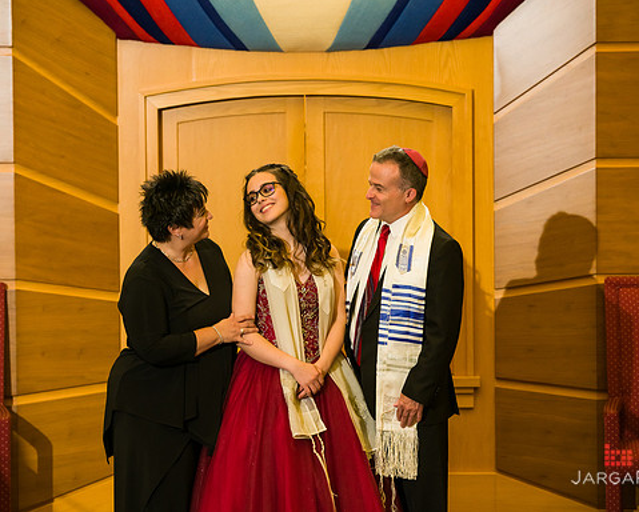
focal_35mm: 159
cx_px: 312
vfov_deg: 9.7
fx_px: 3009
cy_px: 255
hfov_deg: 12.1
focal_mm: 140
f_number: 5.6
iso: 640
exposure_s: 1/200
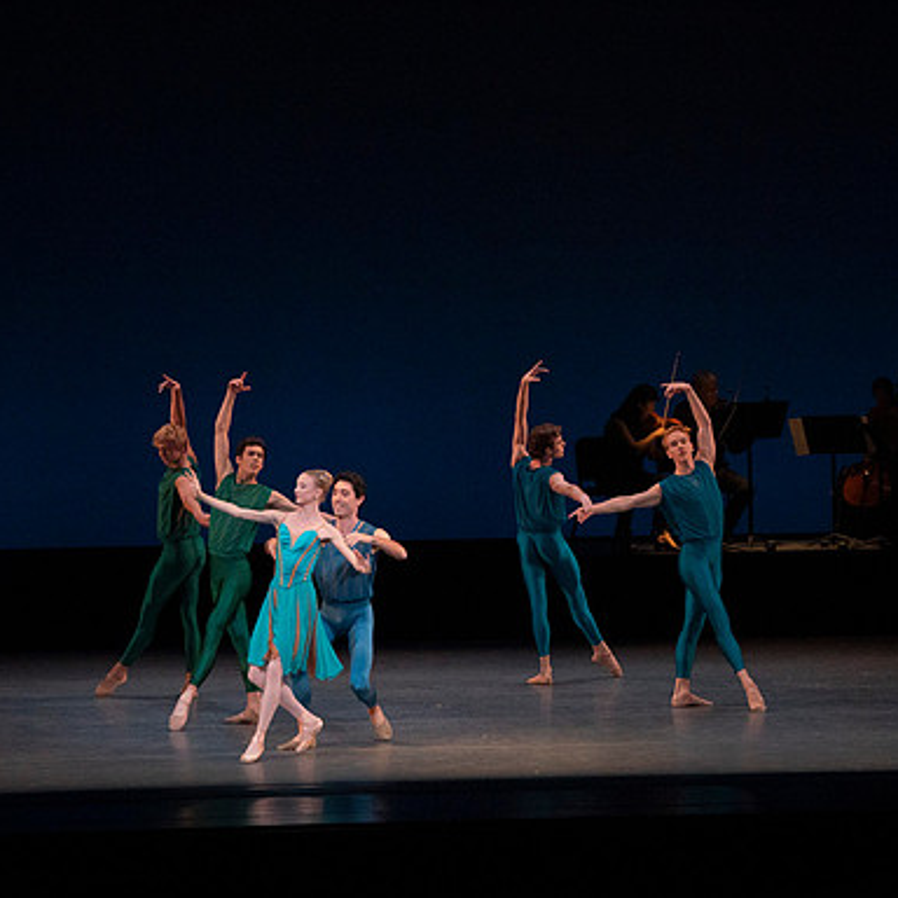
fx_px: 6105
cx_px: 484
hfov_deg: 8.4
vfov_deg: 8.4
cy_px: 448
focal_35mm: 208
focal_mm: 162
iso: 8000
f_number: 7.1
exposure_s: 1/400
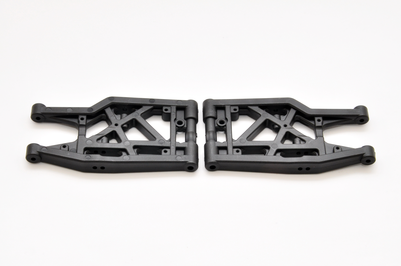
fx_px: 1085
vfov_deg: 14.0
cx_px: 200
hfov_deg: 20.9
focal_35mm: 98
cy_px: 133
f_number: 22
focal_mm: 65
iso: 400
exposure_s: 1/60
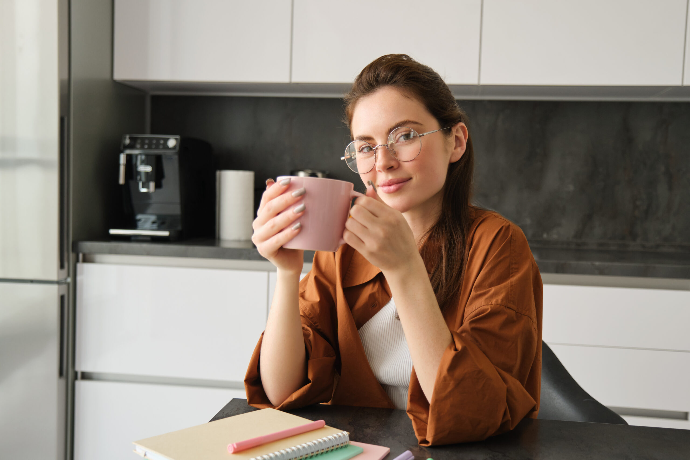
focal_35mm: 39
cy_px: 230
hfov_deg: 49.6
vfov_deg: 34.2
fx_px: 747
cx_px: 345
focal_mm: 25.7
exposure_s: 1/250
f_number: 2.8
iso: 400
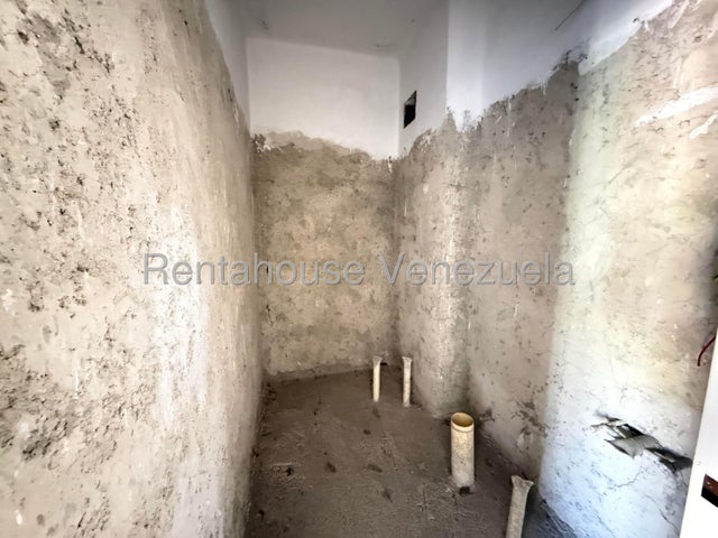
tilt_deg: -8.5
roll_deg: +0.3
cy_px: 269
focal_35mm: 14
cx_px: 359
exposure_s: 1/30
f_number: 2.2
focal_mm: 2.22
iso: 2000
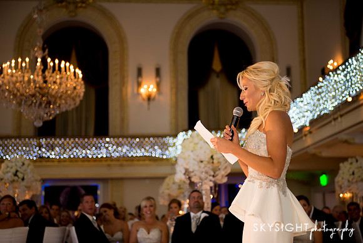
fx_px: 625
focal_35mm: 62
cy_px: 122
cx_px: 182
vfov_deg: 21.9
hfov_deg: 32.4
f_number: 2.8
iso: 1250
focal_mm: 62
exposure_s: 1/100
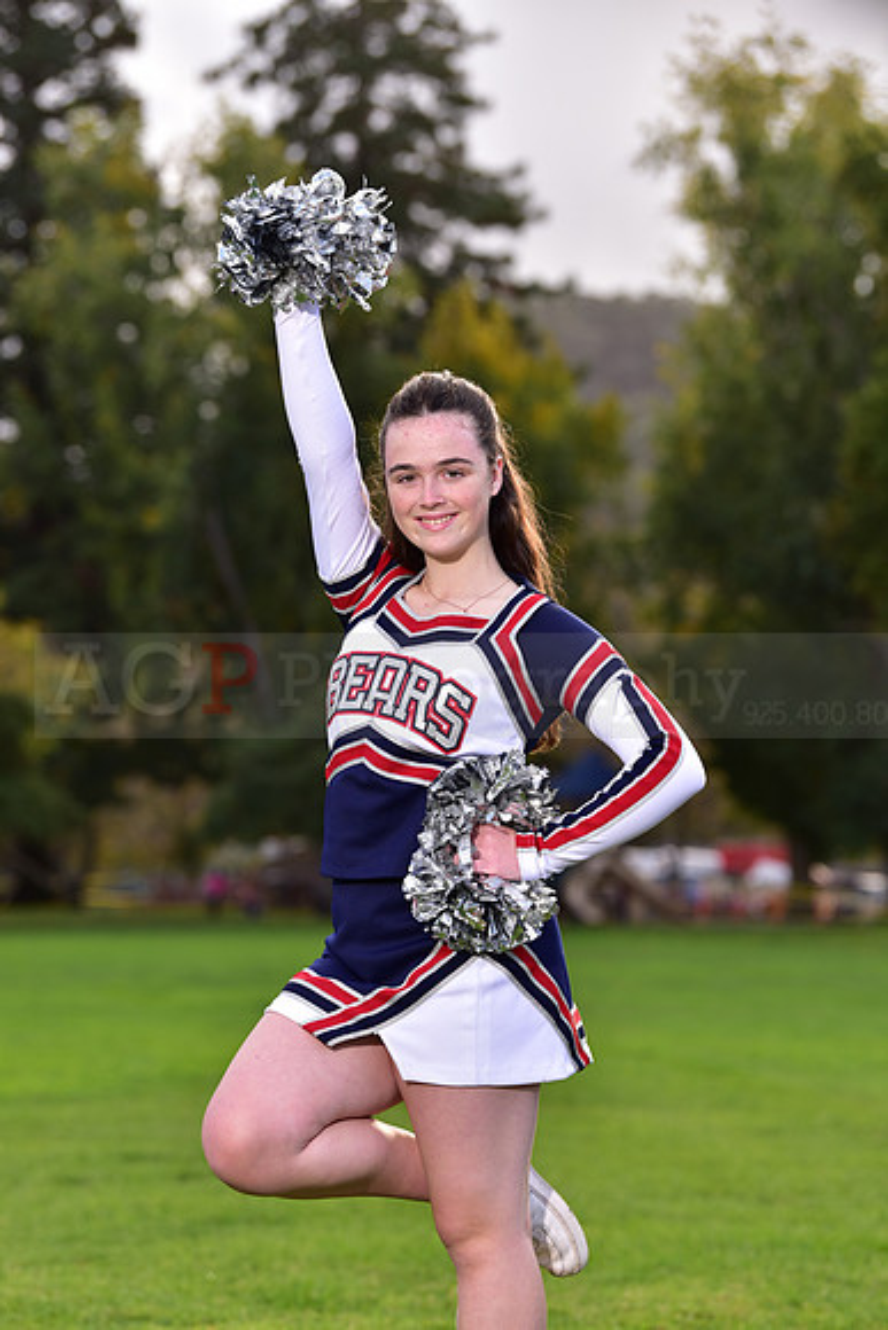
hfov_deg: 11.2
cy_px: 665
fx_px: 4511
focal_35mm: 122
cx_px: 444
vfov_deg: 16.8
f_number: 4.5
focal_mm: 122
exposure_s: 1/250
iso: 160
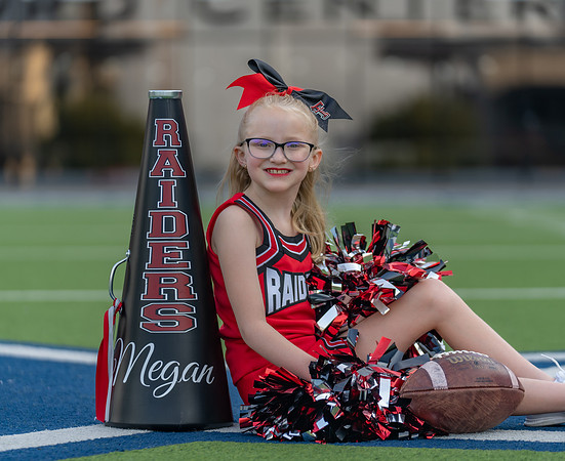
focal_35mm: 164
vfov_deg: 9.6
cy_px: 241
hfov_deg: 11.7
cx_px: 293
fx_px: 2761
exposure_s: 1/320
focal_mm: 132
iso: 100
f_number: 2.8
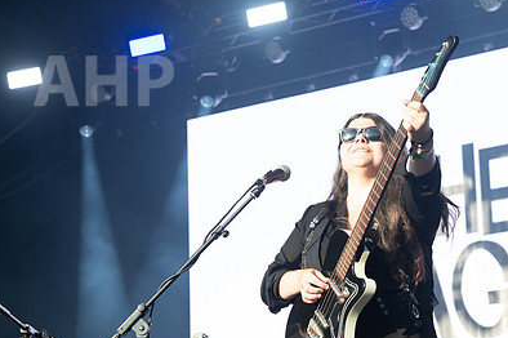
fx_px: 1452
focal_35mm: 103
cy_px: 234
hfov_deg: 19.8
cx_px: 348
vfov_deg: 13.2
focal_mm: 70
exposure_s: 1/250
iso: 200
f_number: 5.6
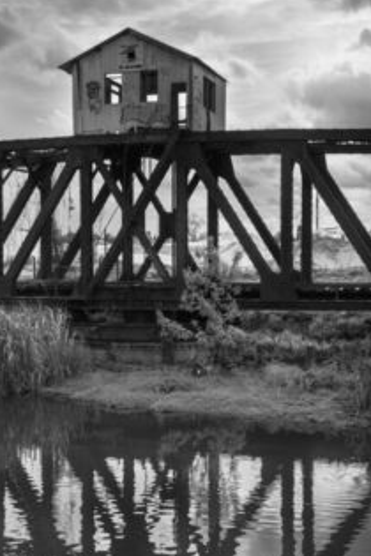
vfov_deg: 36.2
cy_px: 346
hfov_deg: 24.6
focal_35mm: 55
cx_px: 130
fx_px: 847
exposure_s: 1/200
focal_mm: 23
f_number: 8
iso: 100
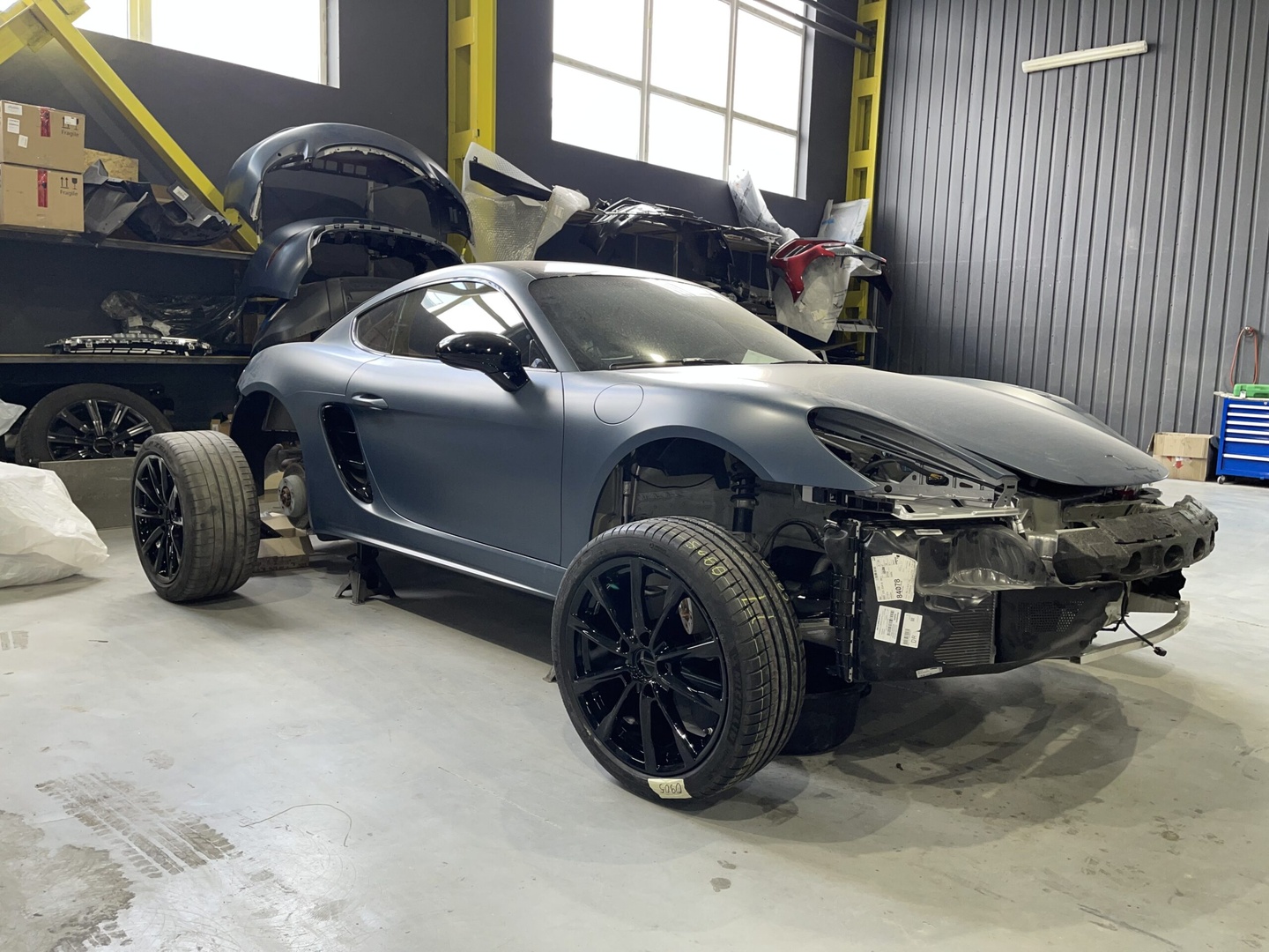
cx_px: 634
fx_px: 953
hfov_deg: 67.3
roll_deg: -2.6
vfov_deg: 53.1
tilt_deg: -7.1
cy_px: 476
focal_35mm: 26
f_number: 1.6
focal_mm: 5.1
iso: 32
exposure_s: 1/42
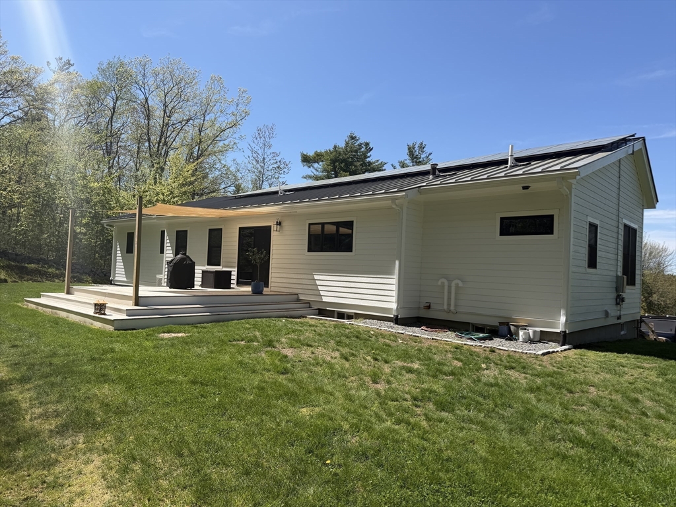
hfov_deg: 71.6
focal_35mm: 24
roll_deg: -2.4
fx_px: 469
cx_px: 338
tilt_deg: +1.4
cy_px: 254
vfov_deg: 56.8
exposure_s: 1/3759
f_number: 1.78
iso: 80
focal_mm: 6.76
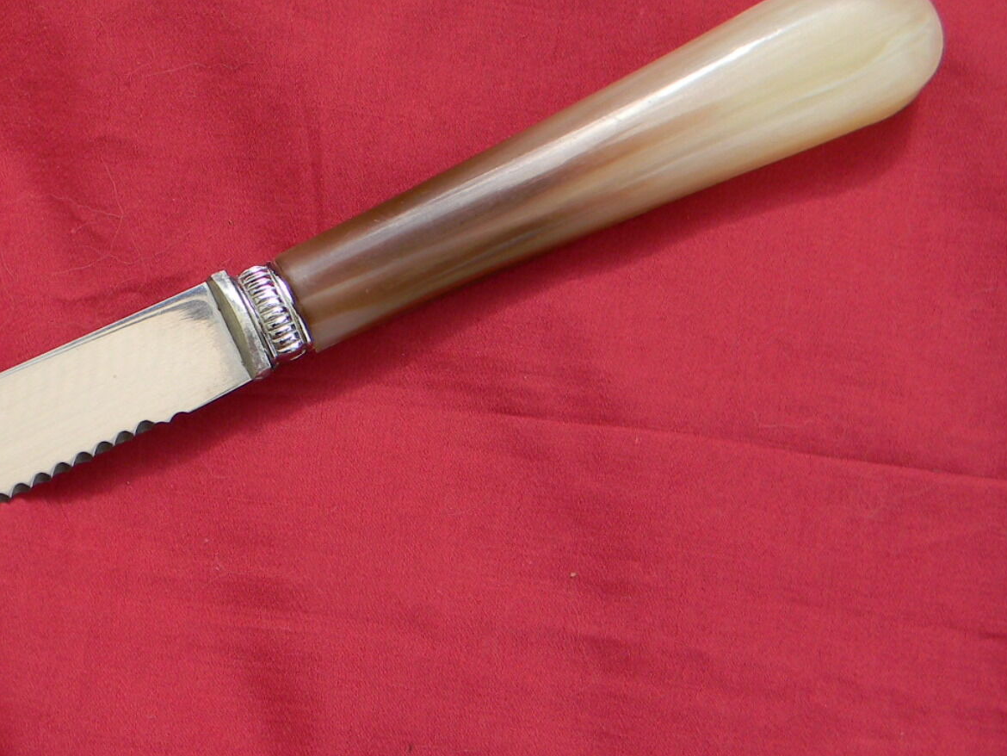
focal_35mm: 49
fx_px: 1426
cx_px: 151
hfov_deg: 37.0
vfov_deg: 29.7
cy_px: 385
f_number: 3.5
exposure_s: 1/226
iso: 80
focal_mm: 5
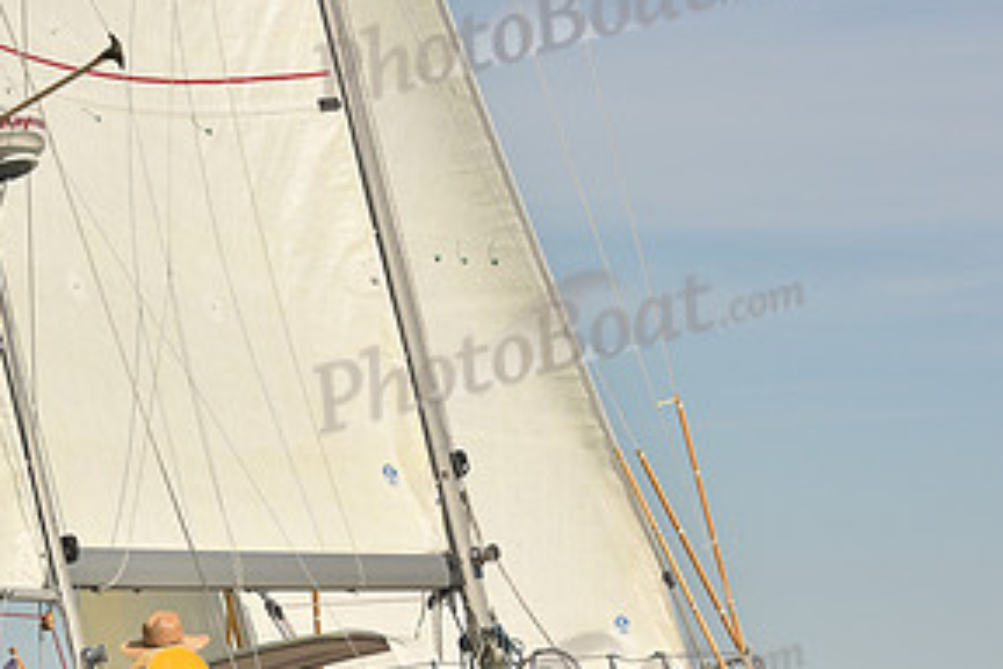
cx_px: 136
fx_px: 4764
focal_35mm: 171
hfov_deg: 11.9
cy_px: 573
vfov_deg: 8.0
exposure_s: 1/640
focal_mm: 85
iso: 250
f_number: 8
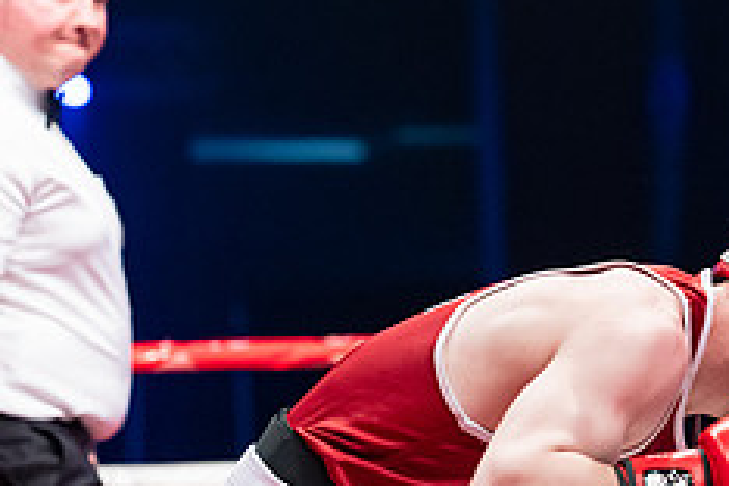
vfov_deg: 8.2
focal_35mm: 166
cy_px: 45
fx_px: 3361
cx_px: 804
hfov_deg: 12.2
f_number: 2.5
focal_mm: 67
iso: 3200
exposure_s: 1/1000
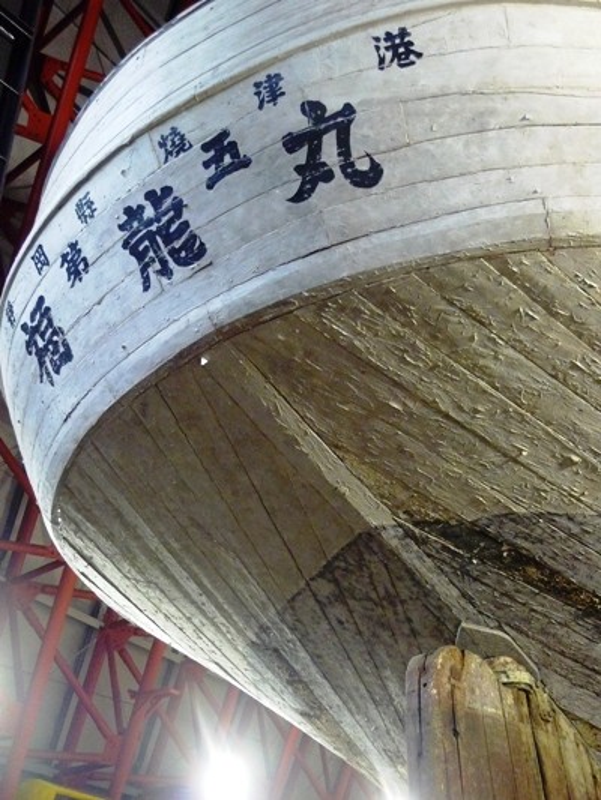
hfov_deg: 38.7
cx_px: 300
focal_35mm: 37
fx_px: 856
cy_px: 400
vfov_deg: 50.1
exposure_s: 1/50
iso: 800
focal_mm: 7.9
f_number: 2.4
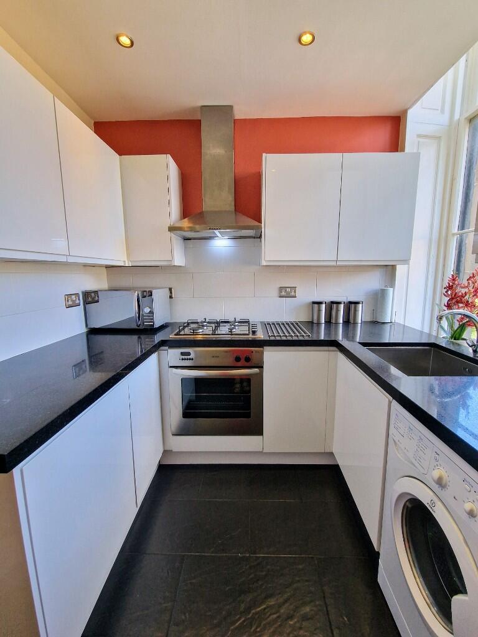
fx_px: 239
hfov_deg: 89.9
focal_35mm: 13
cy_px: 318
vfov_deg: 106.2
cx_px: 239
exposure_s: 1/100
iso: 80
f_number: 2.2
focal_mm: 2.2
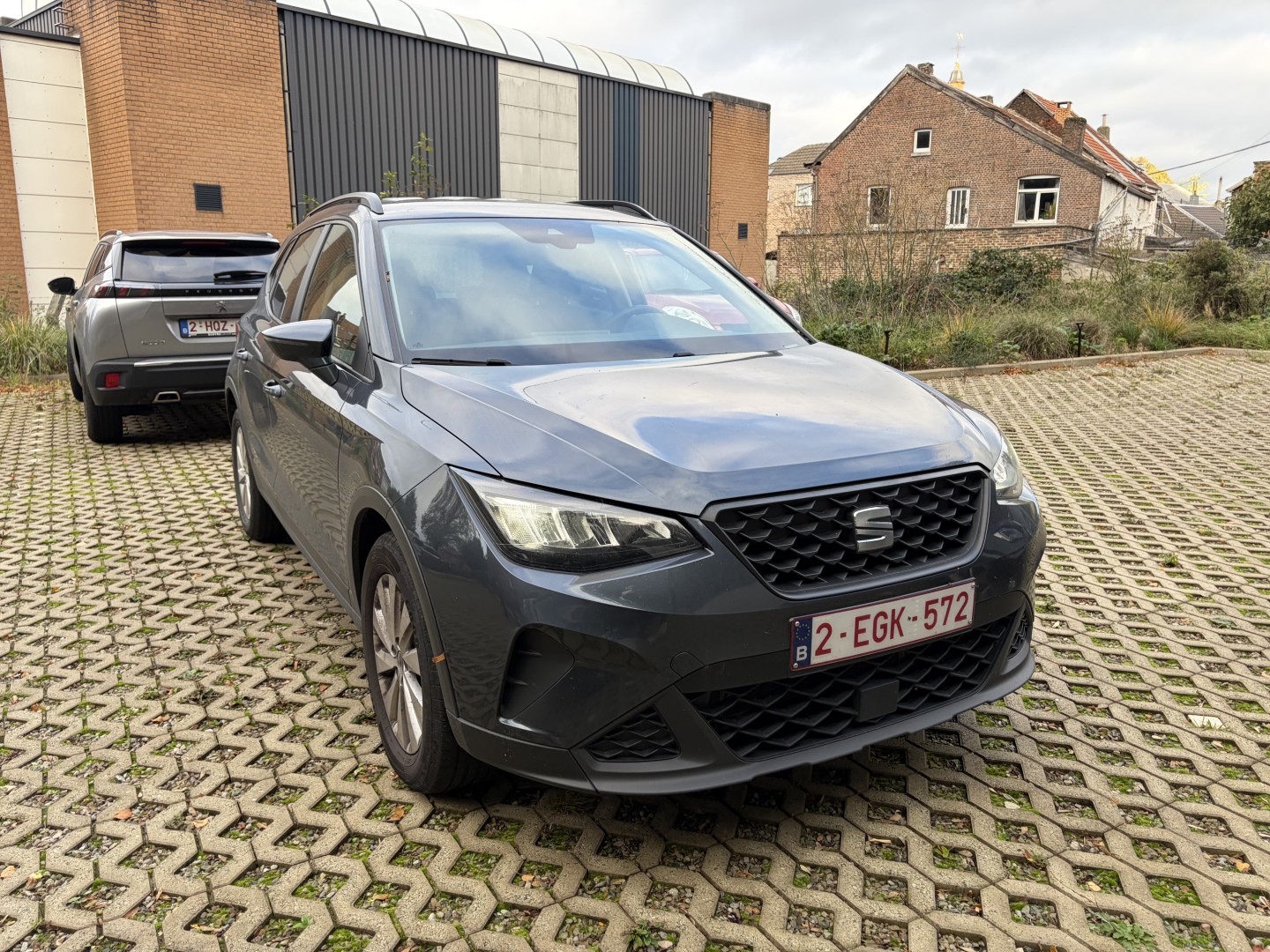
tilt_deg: -8.4
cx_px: 635
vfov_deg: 53.1
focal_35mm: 26
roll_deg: -0.1
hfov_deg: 67.3
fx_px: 954
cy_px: 476
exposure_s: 1/225
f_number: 1.6
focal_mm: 5.96
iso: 40
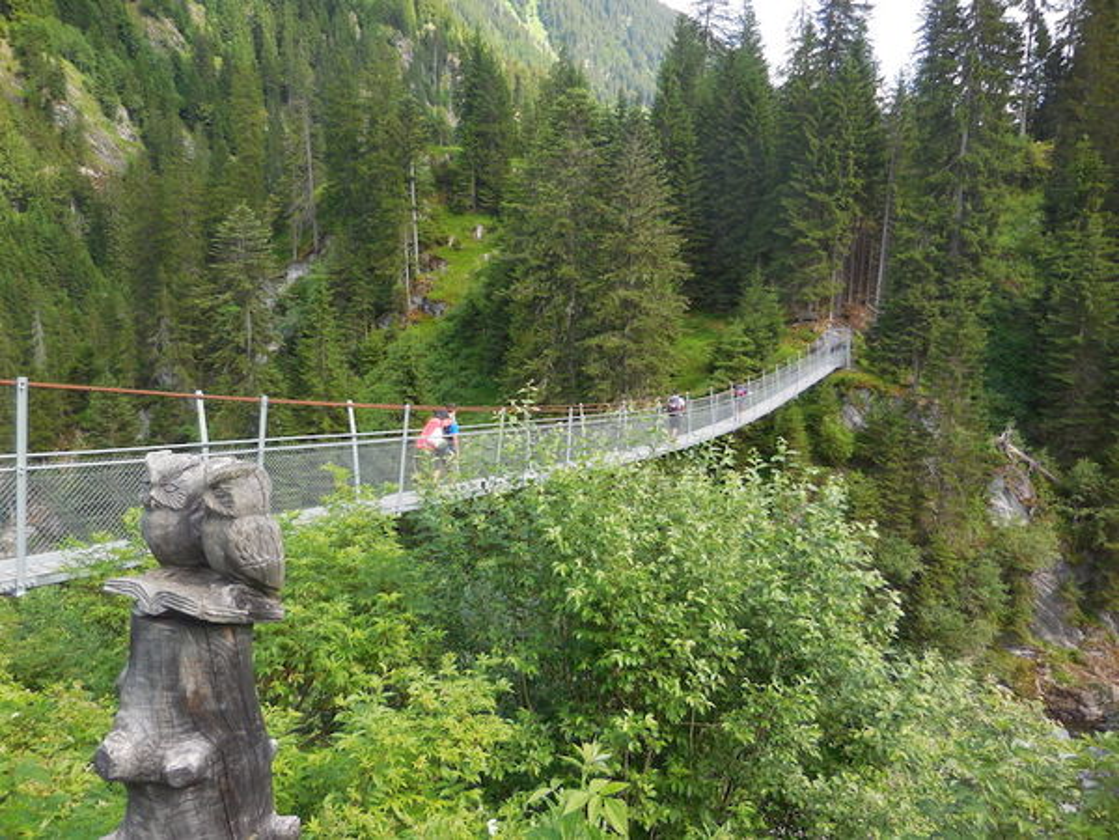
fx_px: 808
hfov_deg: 69.4
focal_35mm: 25
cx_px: 560
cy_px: 420
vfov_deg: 54.9
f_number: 3.3
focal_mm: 4.5
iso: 125
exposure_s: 1/250
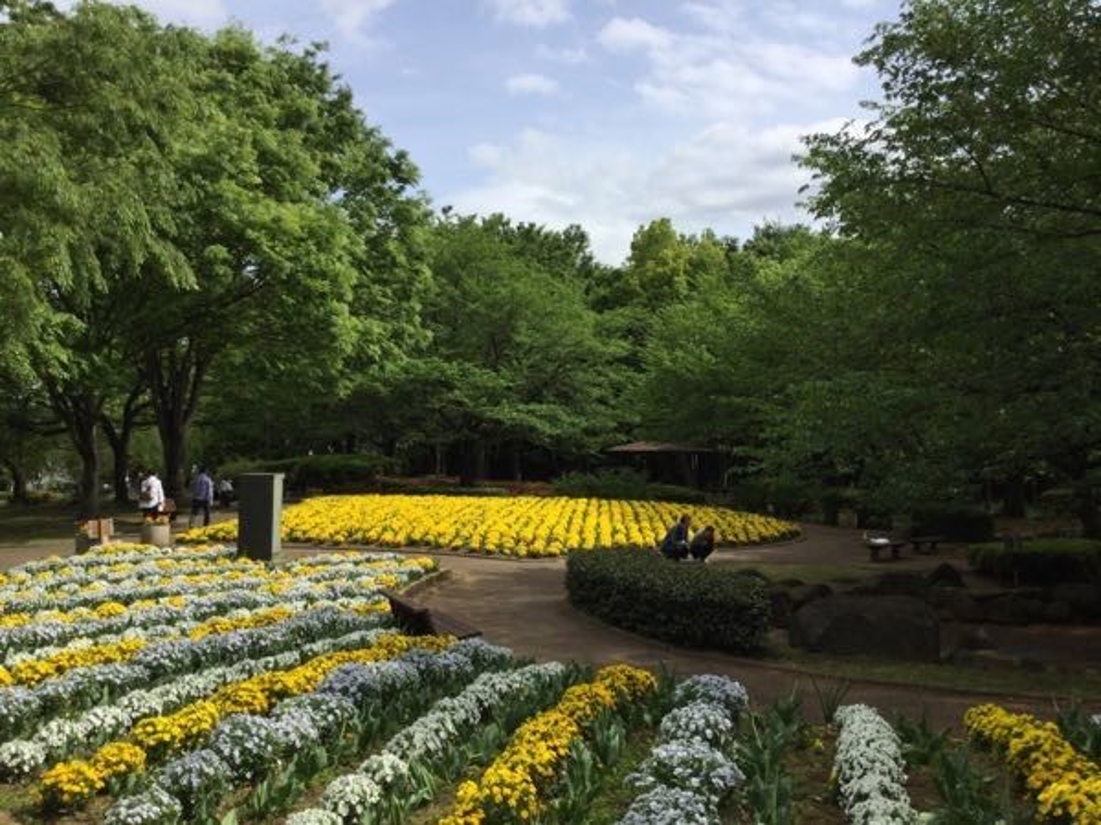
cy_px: 412
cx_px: 550
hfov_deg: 58.4
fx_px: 986
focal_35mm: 31
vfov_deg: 45.4
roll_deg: -0.6
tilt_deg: -5.7
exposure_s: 1/1773
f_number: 2.4
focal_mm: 3.3
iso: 25
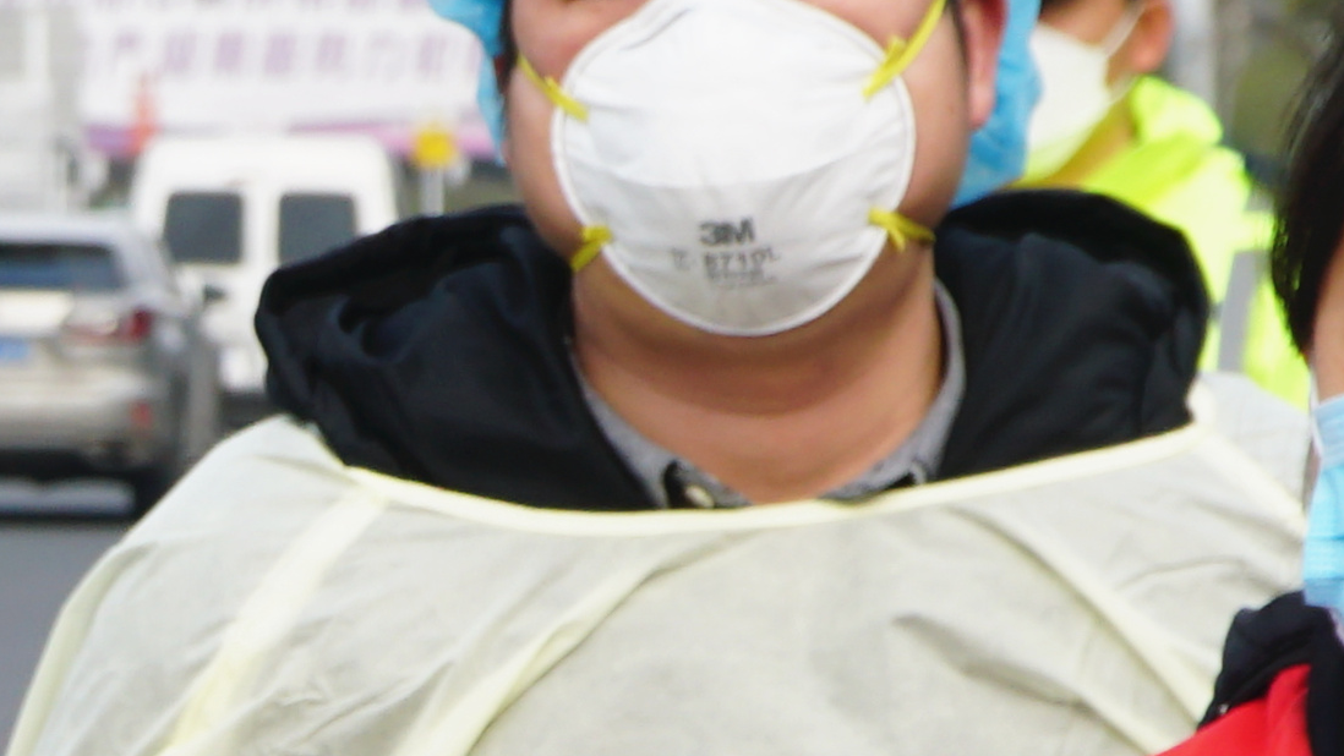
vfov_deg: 4.7
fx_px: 9089
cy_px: 992
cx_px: -401
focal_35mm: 255
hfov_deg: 8.3
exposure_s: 1/250
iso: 100
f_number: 5.6
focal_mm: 32
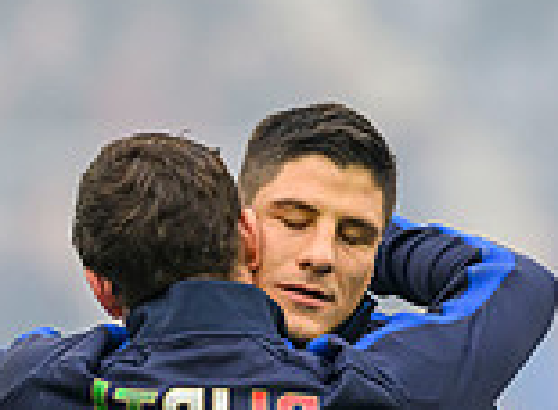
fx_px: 29423
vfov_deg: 0.8
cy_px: 791
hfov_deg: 1.1
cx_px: 675
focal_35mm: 1838
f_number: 3.5
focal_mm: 400
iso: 1250
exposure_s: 1/2000
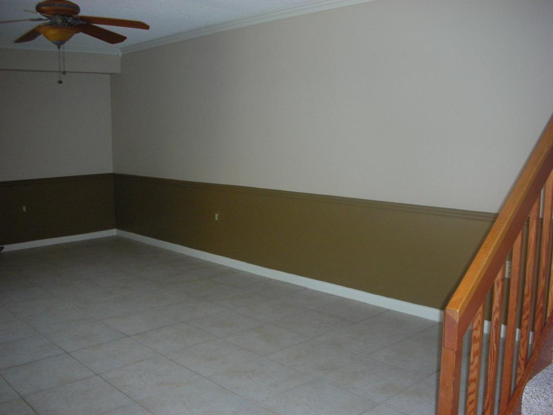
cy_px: 208
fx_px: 559
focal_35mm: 35
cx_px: 276
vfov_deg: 40.7
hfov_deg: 52.6
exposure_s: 1/60.1
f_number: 3
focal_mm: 5.8
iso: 177
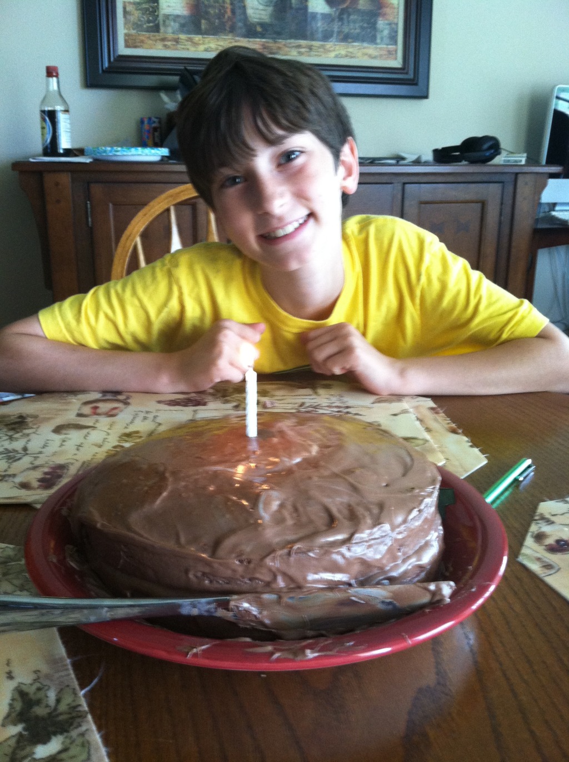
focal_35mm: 35
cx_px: 284
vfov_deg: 52.7
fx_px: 769
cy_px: 381
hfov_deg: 40.6
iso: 160
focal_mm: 3.85
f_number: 2.8
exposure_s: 1/15
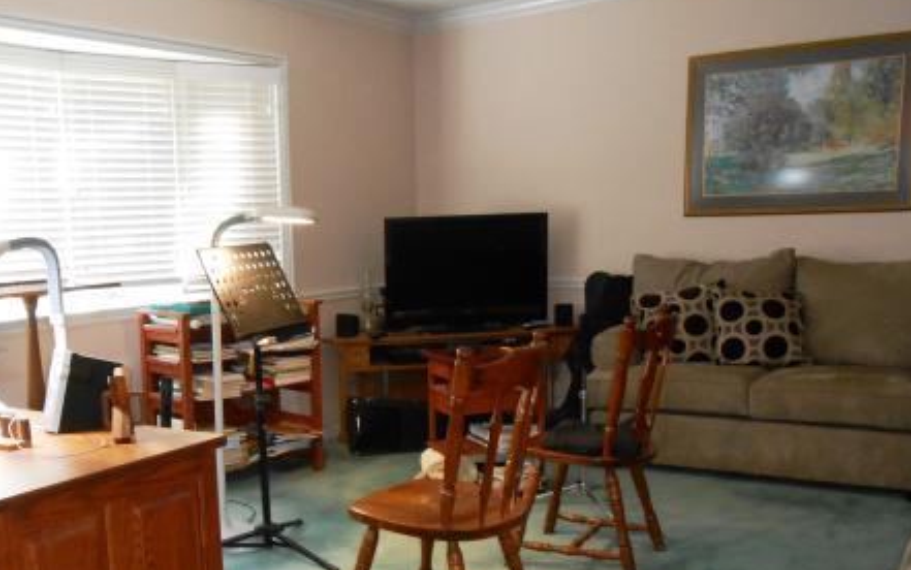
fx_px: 993
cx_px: 289
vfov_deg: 31.7
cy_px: 399
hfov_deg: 48.3
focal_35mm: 40
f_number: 3.5
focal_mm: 4.6
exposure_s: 1/30
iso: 320
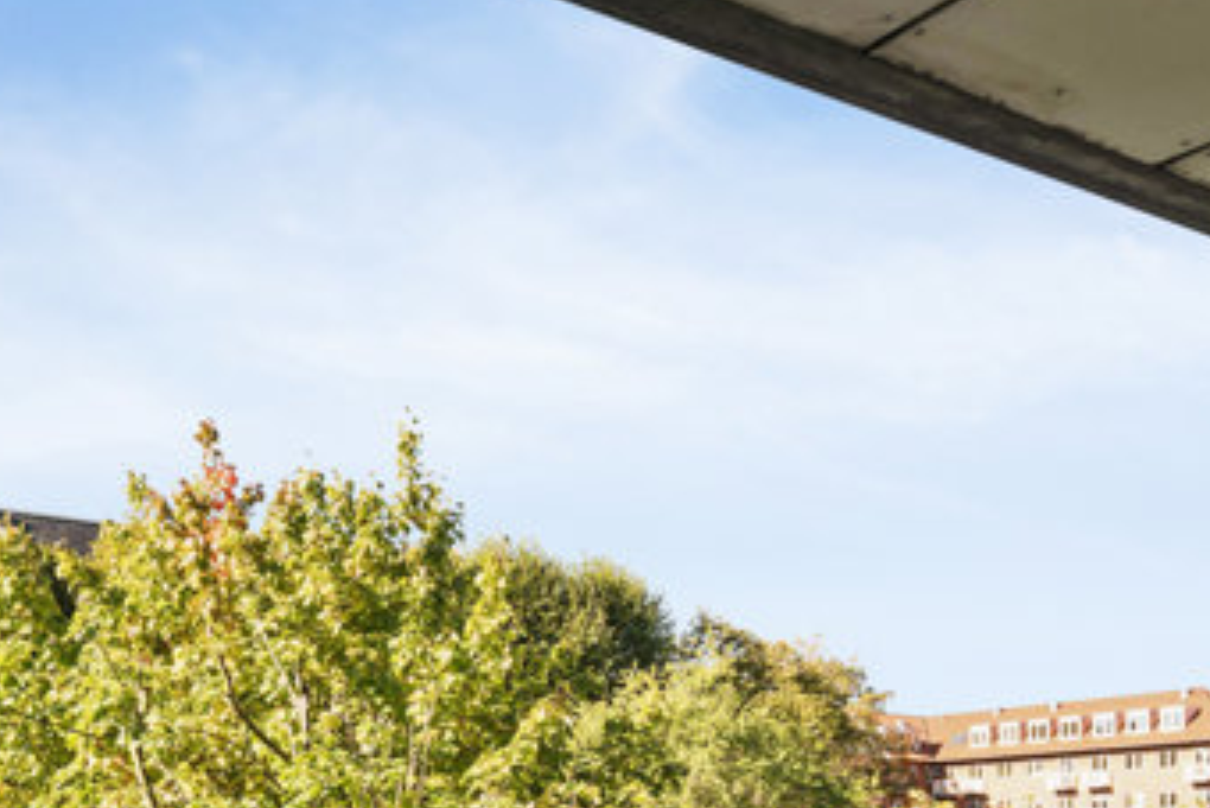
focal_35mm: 47
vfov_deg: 26.8
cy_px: 842
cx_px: 374
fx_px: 1580
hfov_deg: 41.2
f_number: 7.1
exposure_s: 1/100
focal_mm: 20
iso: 160
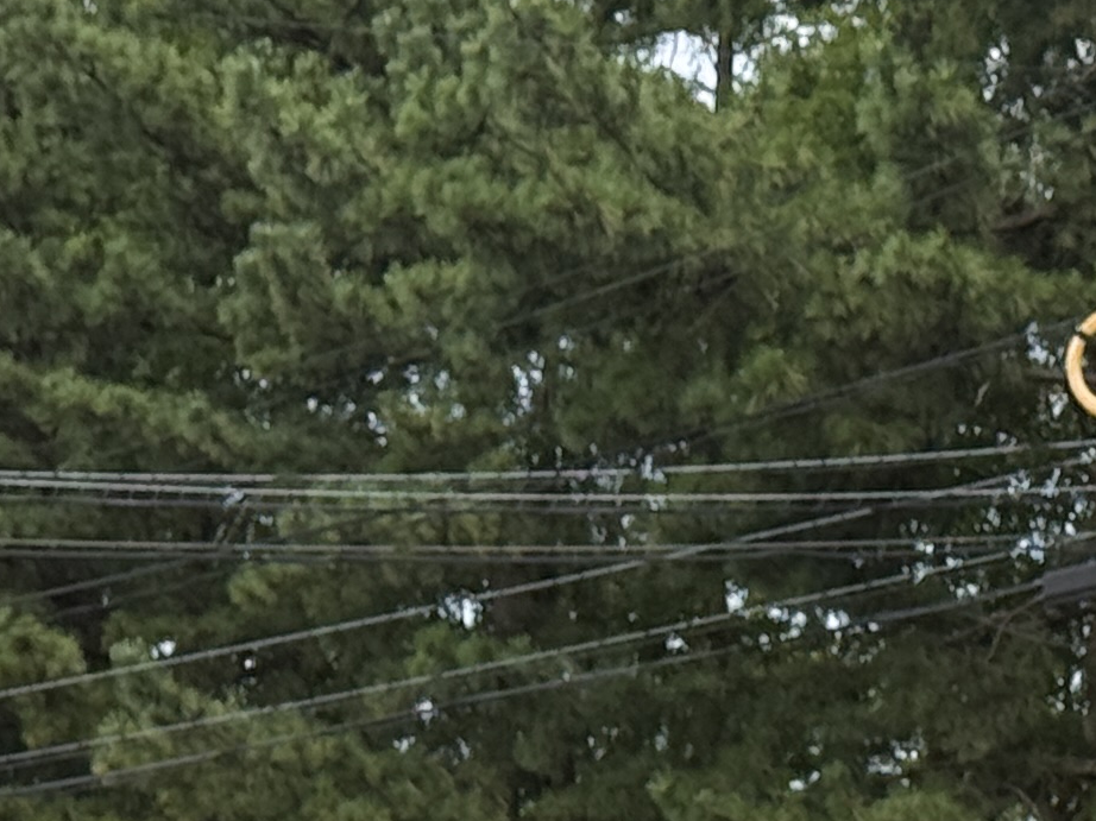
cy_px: 1368
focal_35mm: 210
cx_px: 958
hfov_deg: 9.4
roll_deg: -1.0
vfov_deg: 6.9
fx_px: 6647
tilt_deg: +1.4
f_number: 1.78
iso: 64
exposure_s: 1/1754
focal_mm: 6.76
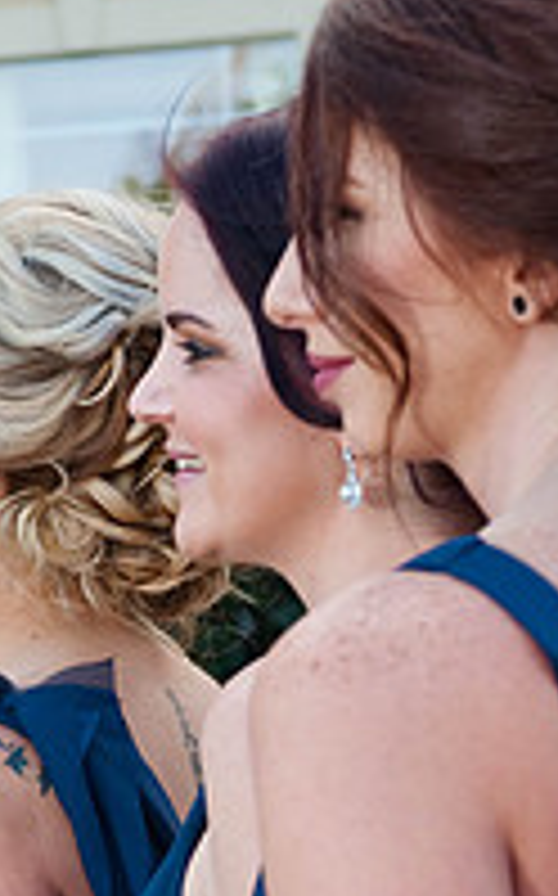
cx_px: 108
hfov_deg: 7.3
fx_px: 4340
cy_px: 842
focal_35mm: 178
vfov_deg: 11.7
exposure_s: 1/200
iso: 320
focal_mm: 60
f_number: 5.6
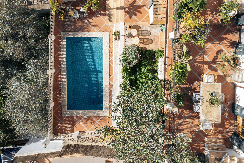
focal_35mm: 28
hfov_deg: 65.5
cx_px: 122
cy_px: 82
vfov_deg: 46.4
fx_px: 190
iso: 100
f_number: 3.2
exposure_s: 1/1250
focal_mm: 10.26
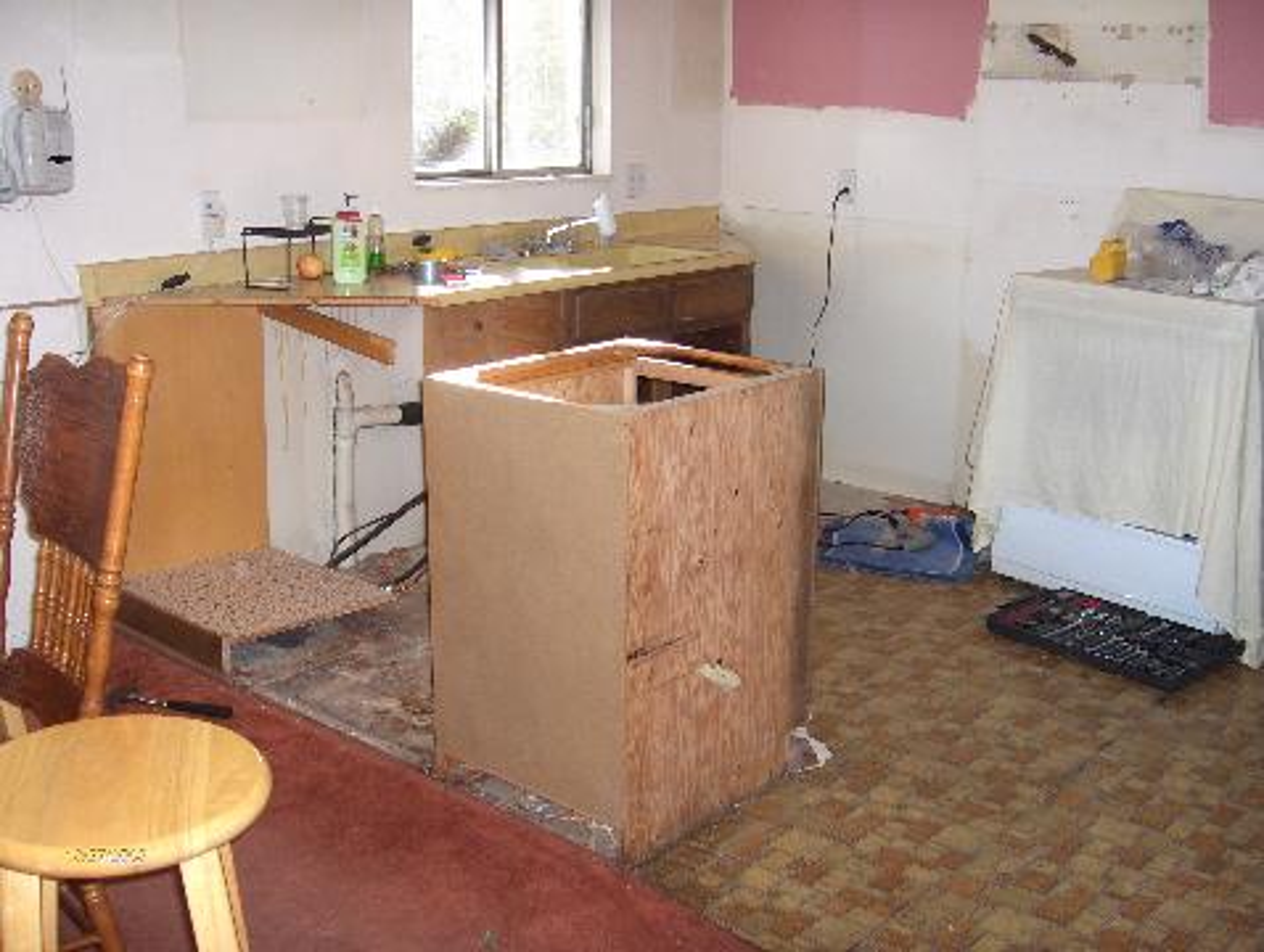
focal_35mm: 39
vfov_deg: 36.9
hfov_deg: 47.8
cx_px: 632
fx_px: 1426
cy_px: 476
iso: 200
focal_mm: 8
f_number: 2.8
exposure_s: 1/159
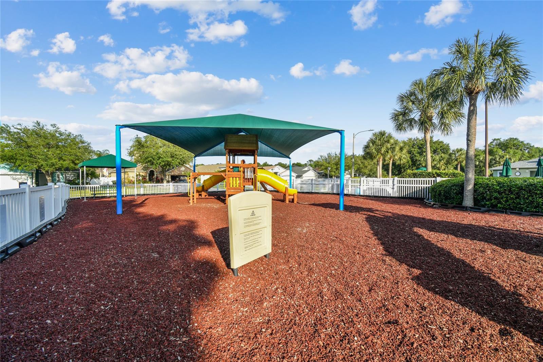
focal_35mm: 15
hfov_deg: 100.4
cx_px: 272
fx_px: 226
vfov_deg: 77.3
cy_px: 181
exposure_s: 1/60
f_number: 7.1
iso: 100
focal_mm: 10
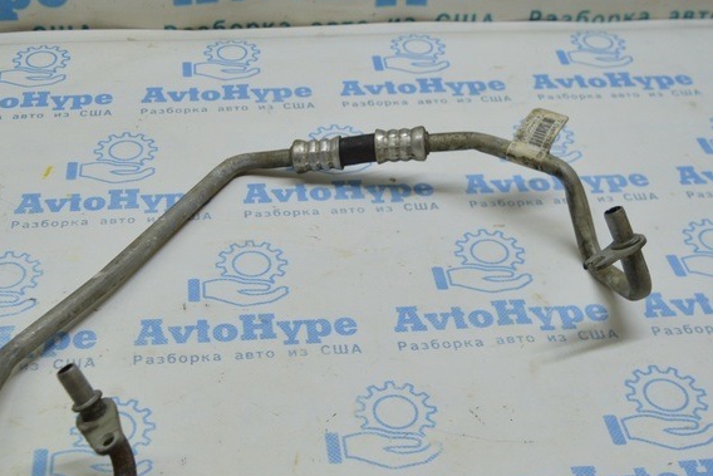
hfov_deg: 36.6
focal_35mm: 54
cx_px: 266
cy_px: 269
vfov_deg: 25.1
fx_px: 1070
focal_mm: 20
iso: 400
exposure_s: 1/125
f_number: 3.5
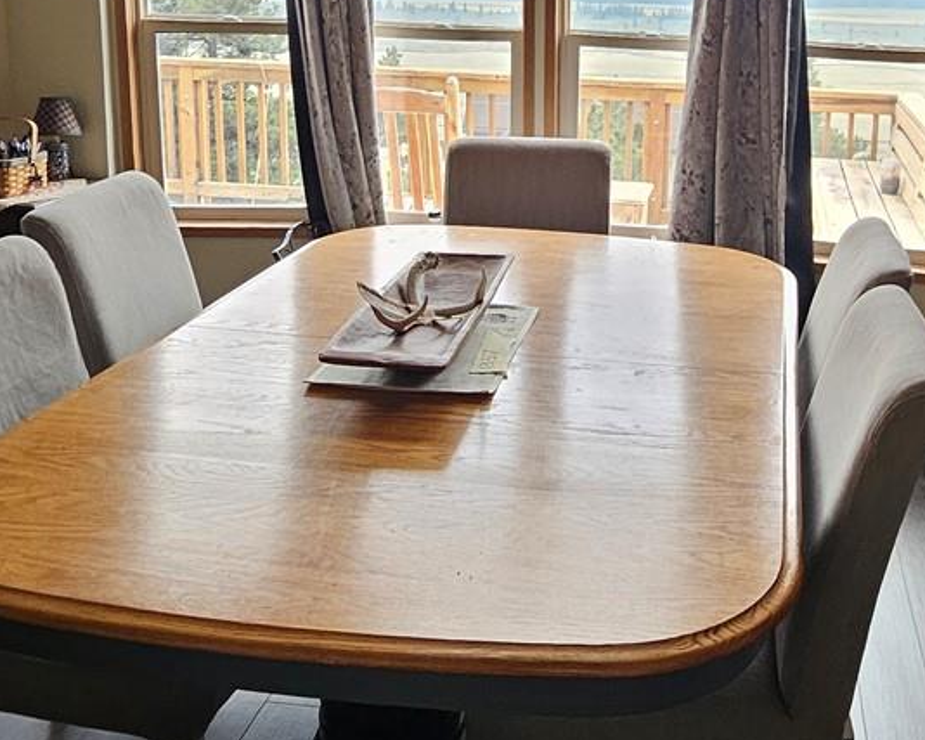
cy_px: 182
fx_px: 1040
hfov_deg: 47.0
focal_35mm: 38
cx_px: 632
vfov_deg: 38.1
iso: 64
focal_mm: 1.7
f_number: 2.2
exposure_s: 1/120
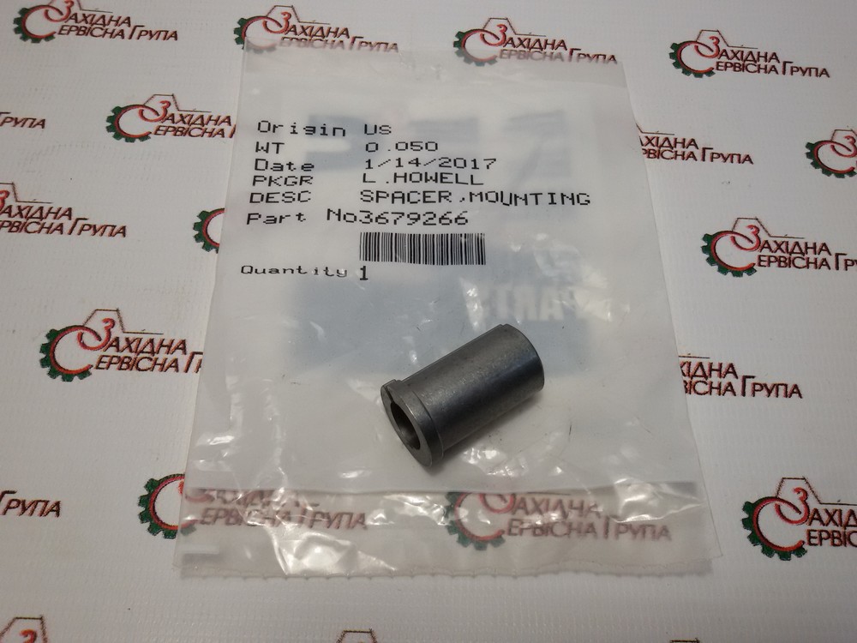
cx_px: 428
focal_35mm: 31
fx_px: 767
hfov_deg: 58.4
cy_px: 322
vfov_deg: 45.4
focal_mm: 2.93
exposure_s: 1/100
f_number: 2.4
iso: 64
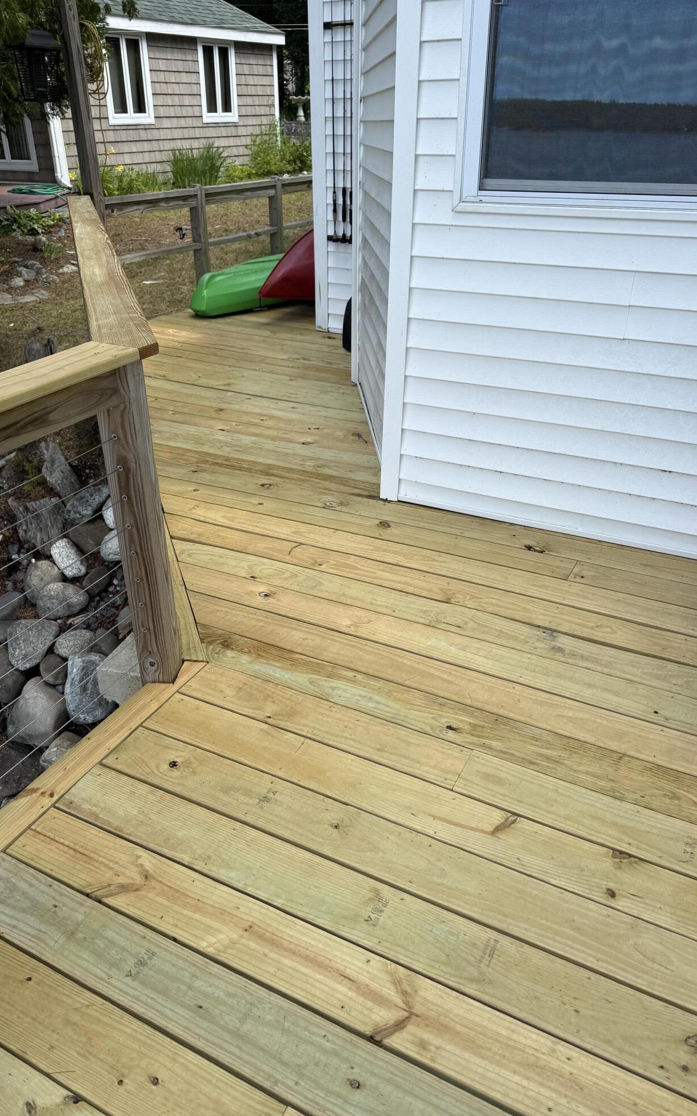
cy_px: 560
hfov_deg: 47.6
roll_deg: -0.4
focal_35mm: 26
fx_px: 790
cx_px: 335
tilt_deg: -28.6
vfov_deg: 70.4
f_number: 1.78
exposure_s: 1/1653
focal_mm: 6.76
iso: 80
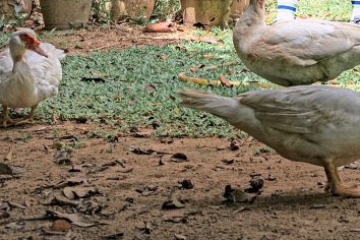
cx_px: 141
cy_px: -131
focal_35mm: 175
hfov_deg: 11.7
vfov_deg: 7.7
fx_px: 1750
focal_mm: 50
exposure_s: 1/60
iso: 400
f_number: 10
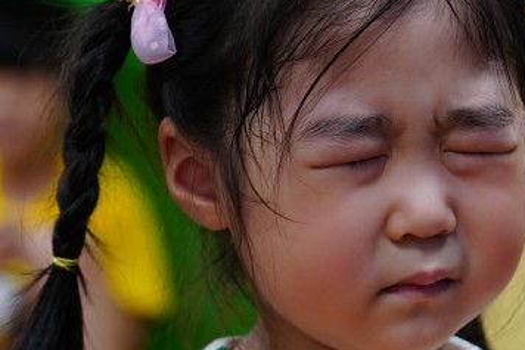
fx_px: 2726
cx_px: 354
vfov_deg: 7.3
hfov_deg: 11.0
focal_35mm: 187
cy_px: 320
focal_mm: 52
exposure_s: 1/60
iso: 320
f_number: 2.8
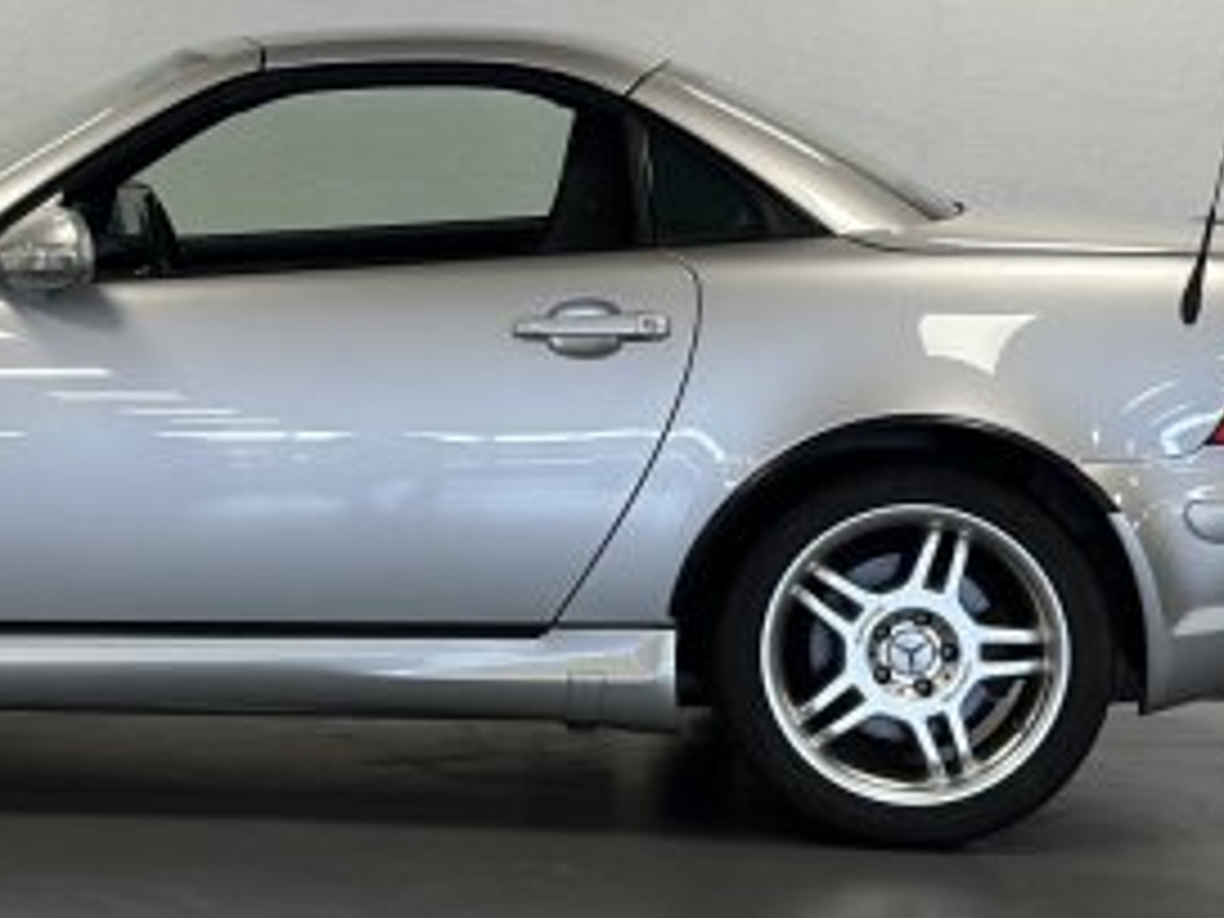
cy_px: 396
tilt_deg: -4.5
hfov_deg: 17.2
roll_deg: -1.5
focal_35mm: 113
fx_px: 3996
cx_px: 135
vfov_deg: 13.1
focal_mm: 6.86
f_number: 1.78
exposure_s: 1/121
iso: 125
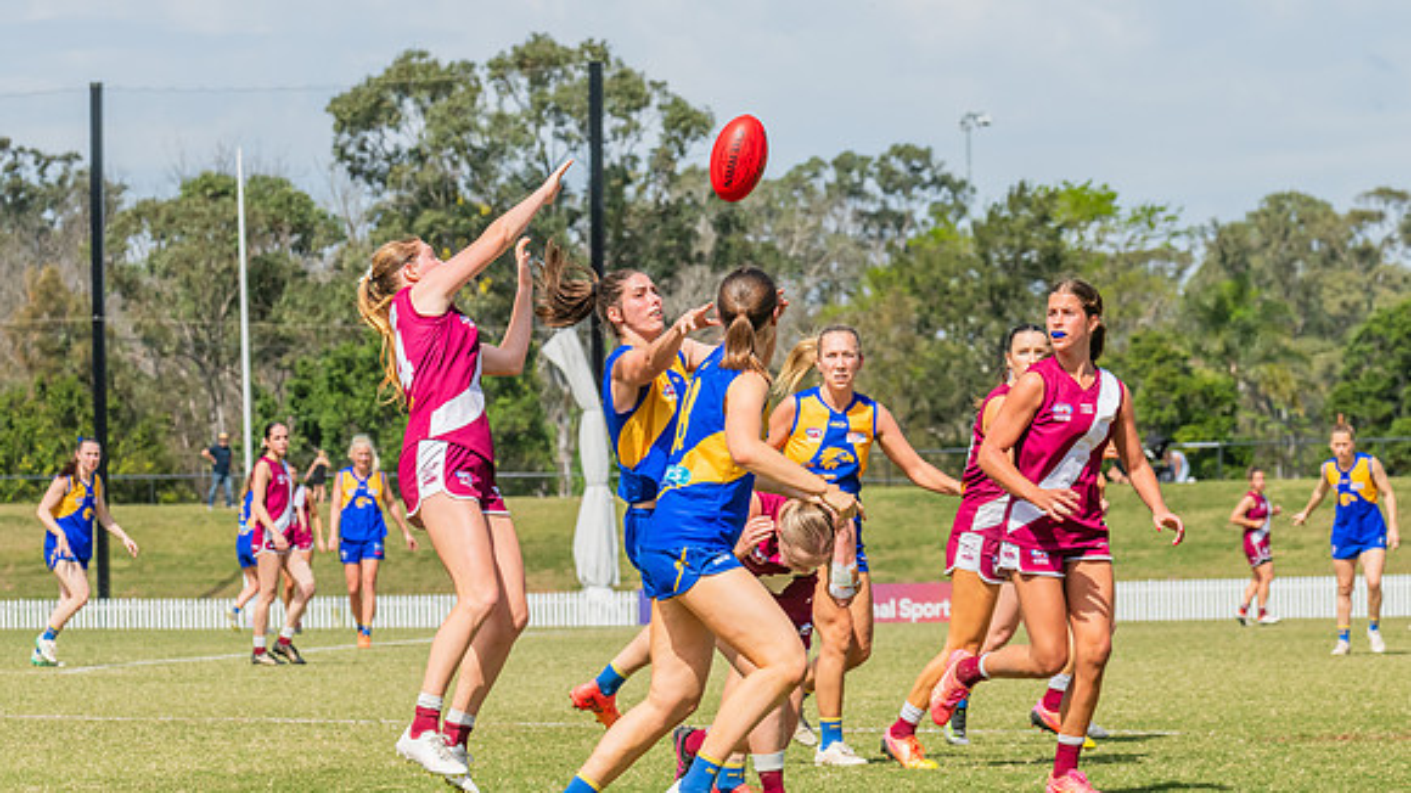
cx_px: 727
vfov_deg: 5.8
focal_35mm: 209
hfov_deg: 10.3
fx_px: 7807
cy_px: 305
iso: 800
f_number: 13
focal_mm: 190
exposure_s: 1/1250
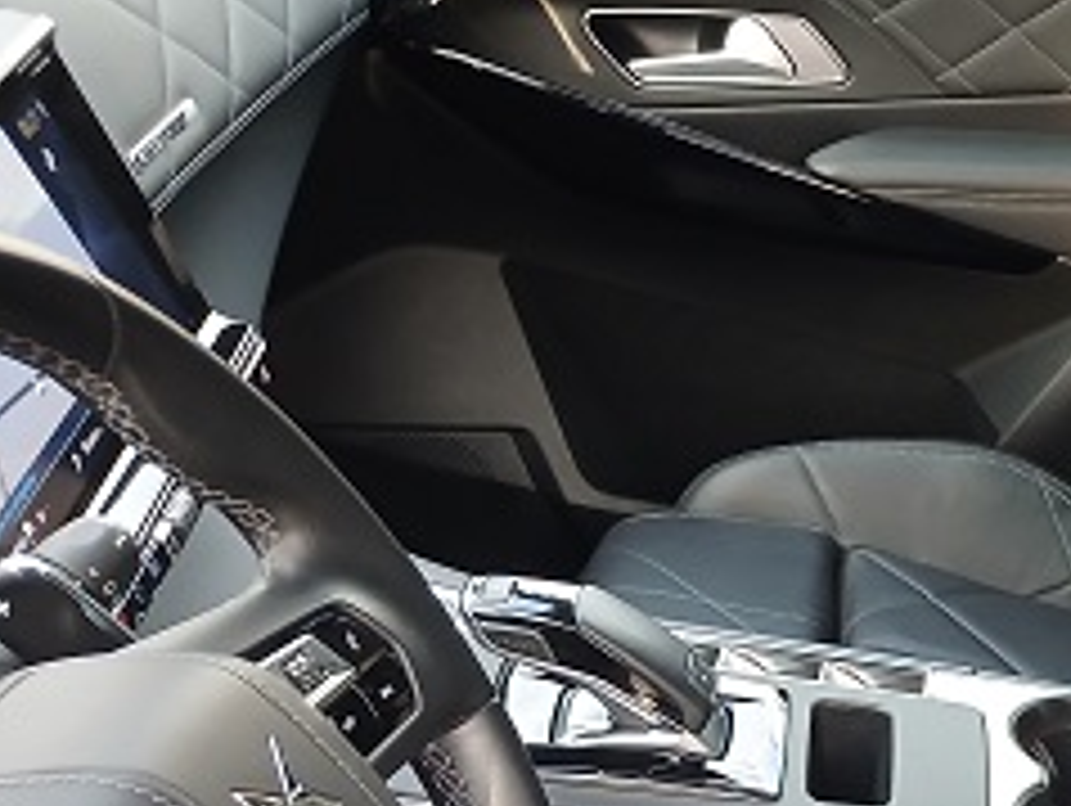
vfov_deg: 20.5
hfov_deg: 25.1
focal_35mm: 68
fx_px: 2106
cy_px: 919
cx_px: 1346
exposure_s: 1/50
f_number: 1.8
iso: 250
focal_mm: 3.98
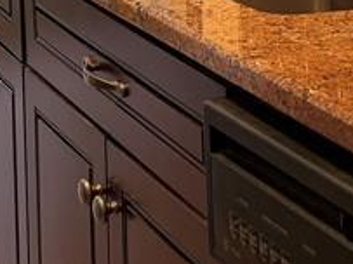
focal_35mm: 121
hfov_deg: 15.9
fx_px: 1233
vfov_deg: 11.4
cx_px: -24
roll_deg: +2.5
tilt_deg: -3.6
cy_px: -214
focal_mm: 6.76
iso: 160
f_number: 1.78
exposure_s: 1/60
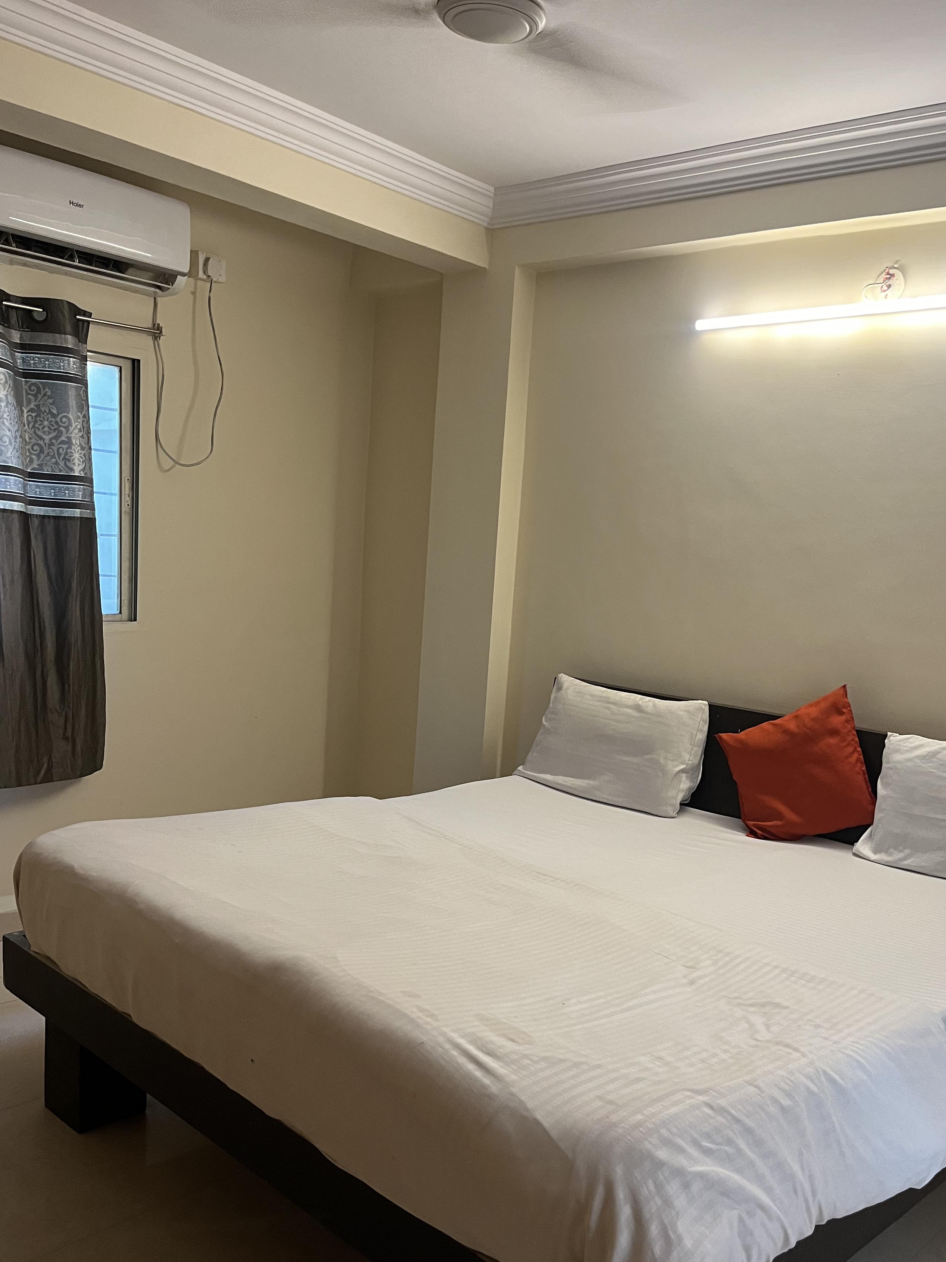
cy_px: 748
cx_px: 521
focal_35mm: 31
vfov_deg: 58.0
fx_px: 1130
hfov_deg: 45.4
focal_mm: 5.1
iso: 160
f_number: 1.6
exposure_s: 1/50
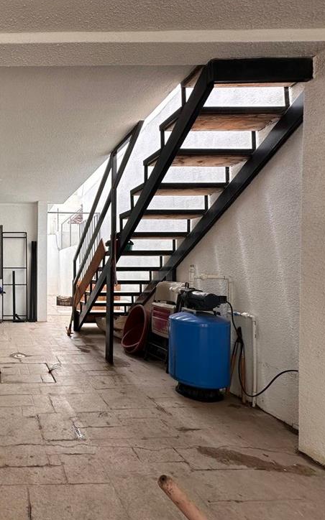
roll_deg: -0.1
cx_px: 0
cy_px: 270
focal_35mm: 21
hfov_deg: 47.5
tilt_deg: -0.9
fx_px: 298
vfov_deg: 82.3
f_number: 2.2
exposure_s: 1/317
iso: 40
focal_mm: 2.22
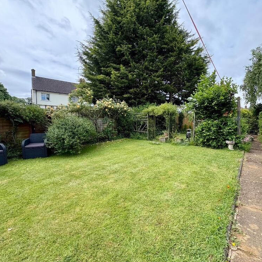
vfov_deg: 84.0
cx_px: 154
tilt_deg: -2.9
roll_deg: -0.7
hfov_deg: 83.2
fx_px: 146
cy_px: 132
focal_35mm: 17
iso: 64
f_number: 2.2
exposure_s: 1/501
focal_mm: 2.22
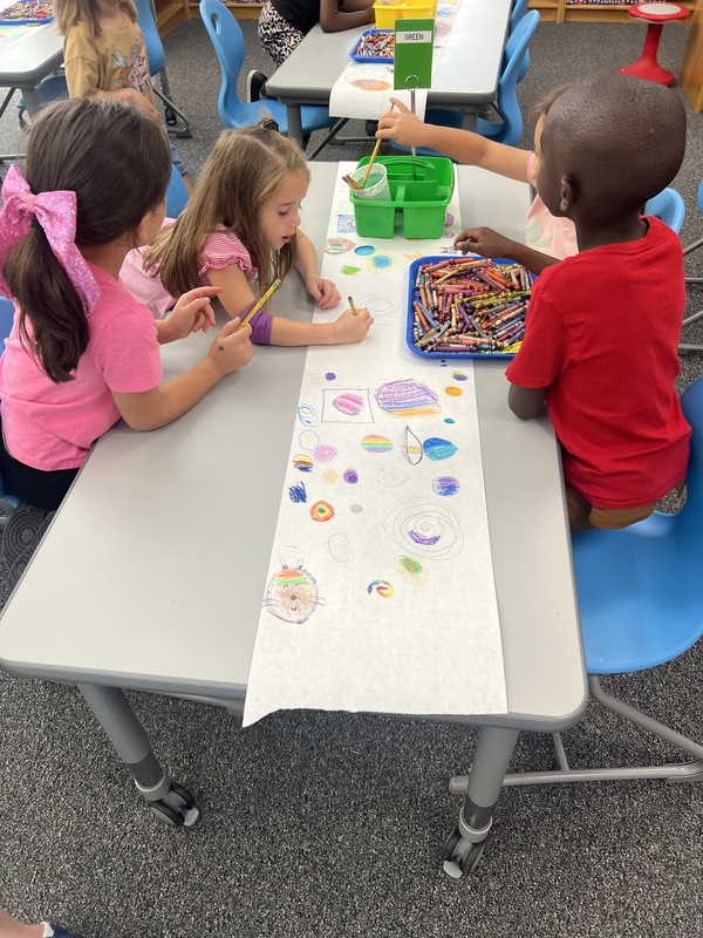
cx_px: 352
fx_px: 704
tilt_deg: -45.4
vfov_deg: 67.3
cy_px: 469
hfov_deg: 53.1
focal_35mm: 26
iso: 64
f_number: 1.5
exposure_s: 1/120
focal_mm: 5.7
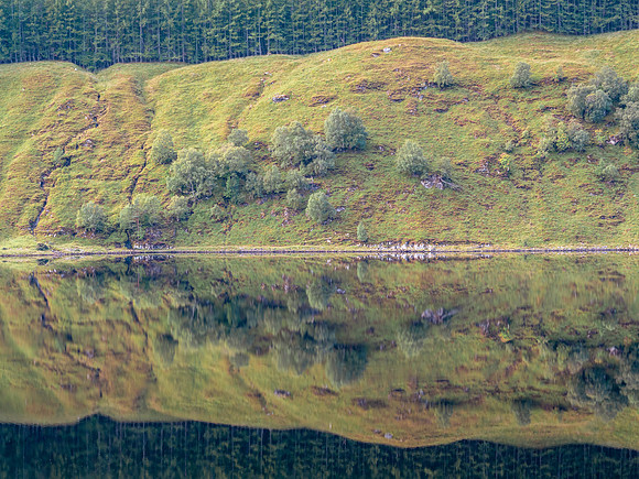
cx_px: 329
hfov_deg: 23.7
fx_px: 1522
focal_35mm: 82
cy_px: 232
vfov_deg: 17.9
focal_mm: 40
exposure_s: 1/20
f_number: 7.1
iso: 200
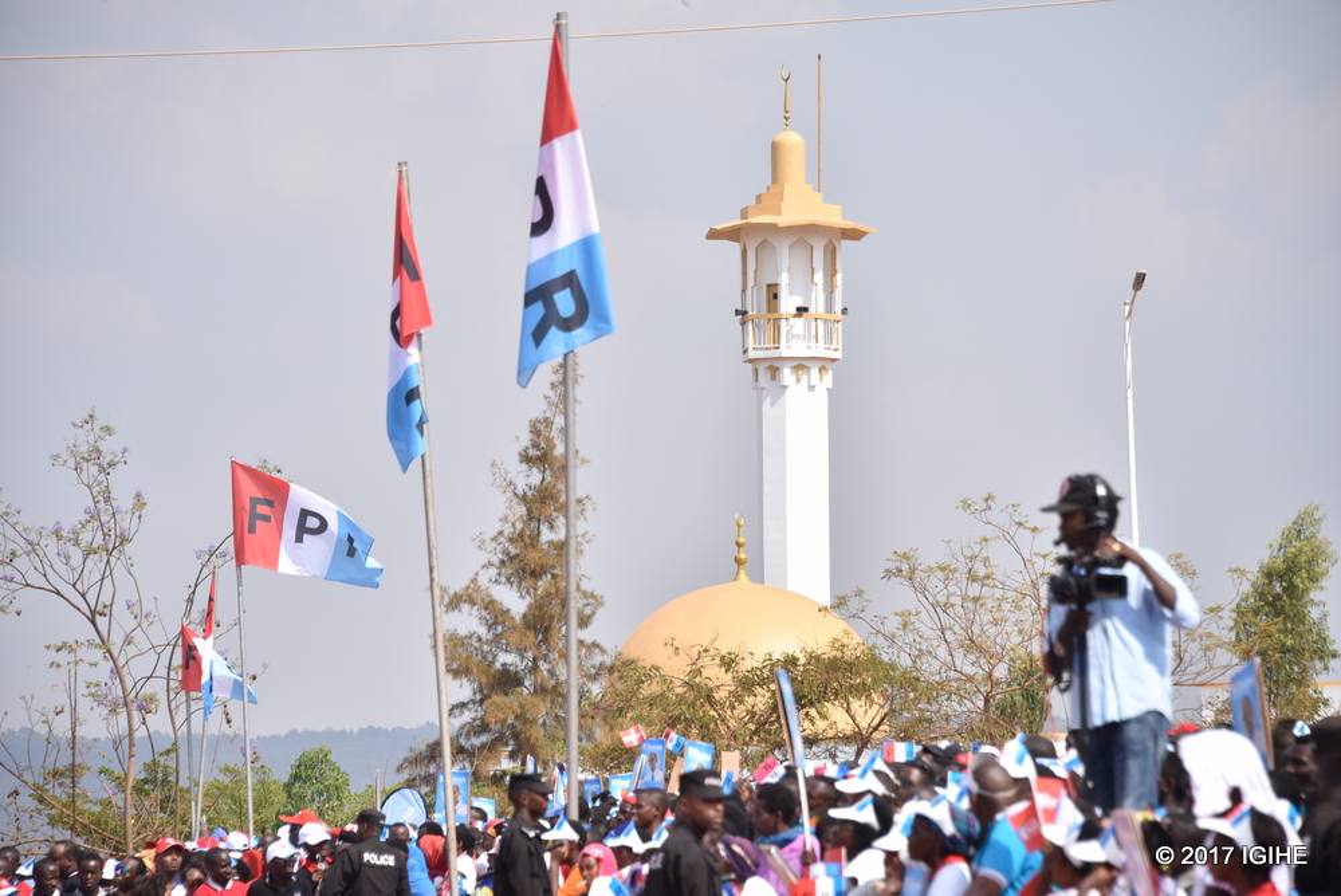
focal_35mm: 170
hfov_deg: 12.1
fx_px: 6336
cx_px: 670
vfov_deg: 8.1
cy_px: 448
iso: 500
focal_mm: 170
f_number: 6.3
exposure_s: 1/1600
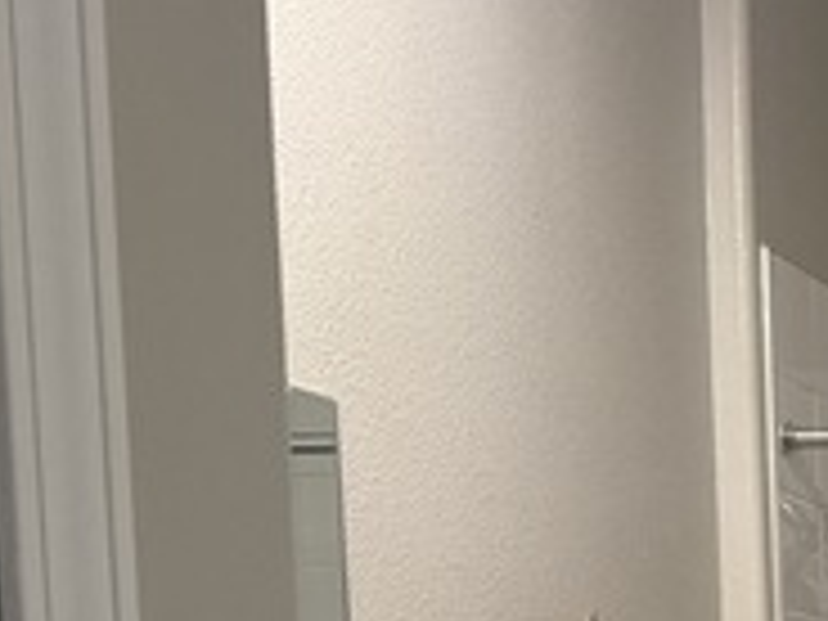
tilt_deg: -6.5
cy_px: 1035
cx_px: 1298
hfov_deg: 19.2
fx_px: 2081
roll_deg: +0.6
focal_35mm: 87
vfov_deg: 15.2
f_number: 1.78
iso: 250
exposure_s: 1/60
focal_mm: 6.76
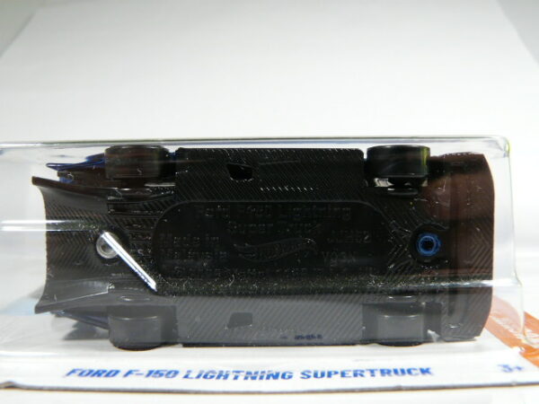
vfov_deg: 44.2
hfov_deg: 56.8
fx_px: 498
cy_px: 202
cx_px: 270
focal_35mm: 32
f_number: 2.8
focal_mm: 4.6
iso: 100
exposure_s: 1/40
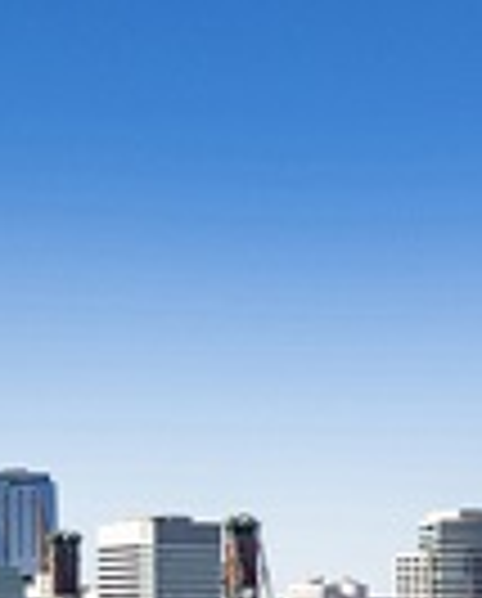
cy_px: 571
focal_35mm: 125
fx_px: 2221
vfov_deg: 15.1
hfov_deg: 11.9
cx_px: -234
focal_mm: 35
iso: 64
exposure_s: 1/640
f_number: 4.5
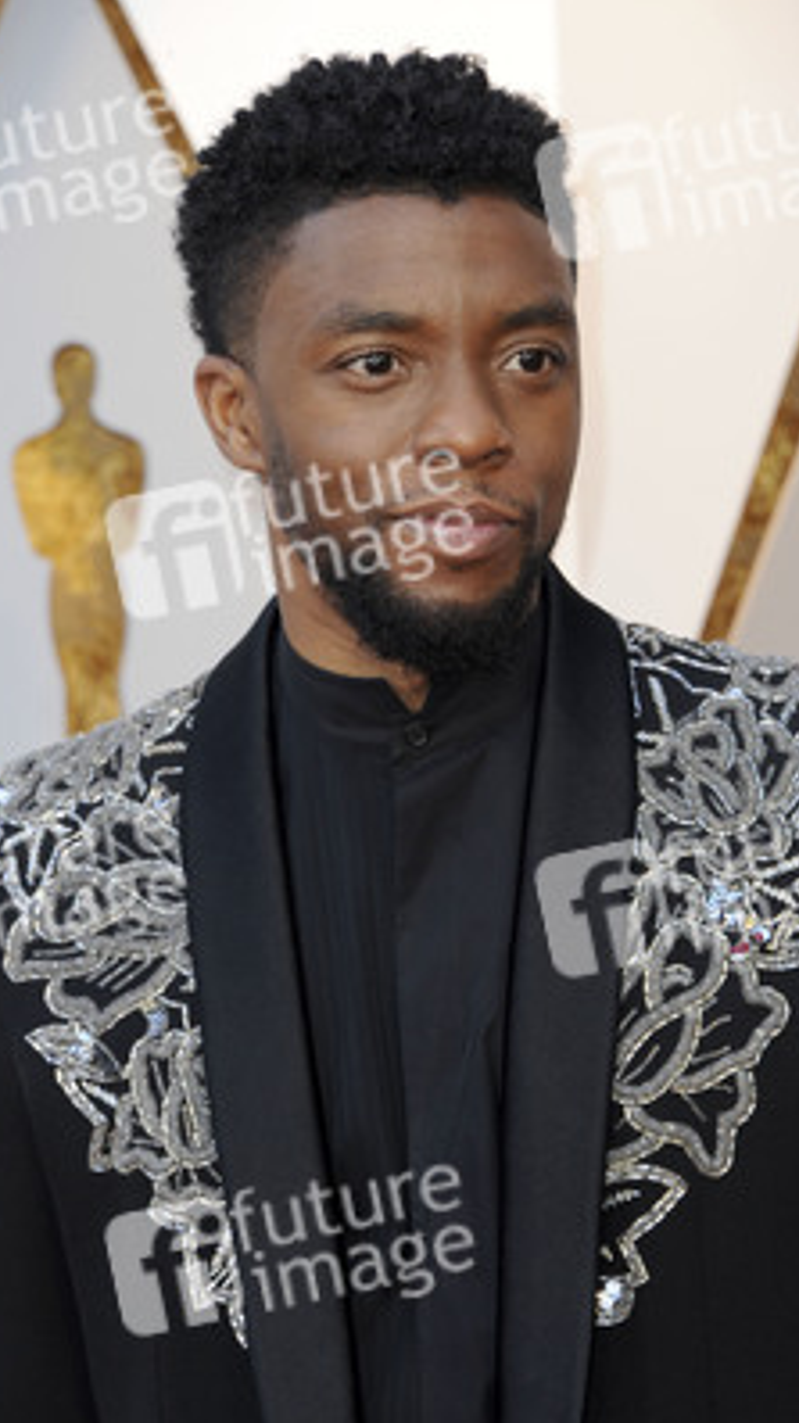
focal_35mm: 211
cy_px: 713
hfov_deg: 5.7
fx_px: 7956
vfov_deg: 10.2
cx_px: 396
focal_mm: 200
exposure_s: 1/200
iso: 1000
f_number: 7.1
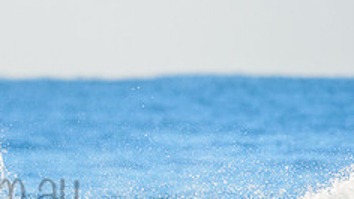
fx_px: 12077
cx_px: -80
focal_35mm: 1286
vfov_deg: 0.9
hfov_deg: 1.7
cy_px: 173
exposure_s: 1/2000
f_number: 5.6
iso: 500
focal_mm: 500
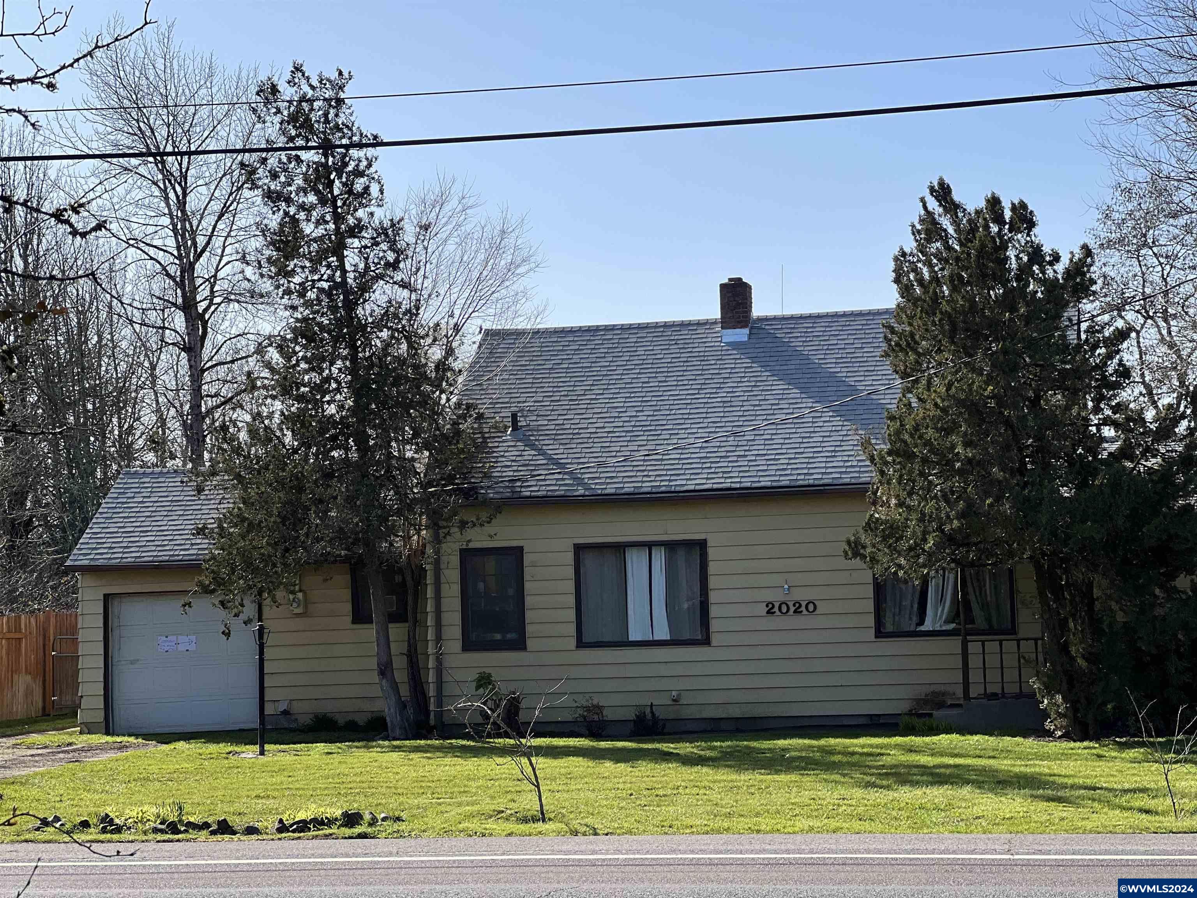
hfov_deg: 25.3
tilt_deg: +3.1
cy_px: 449
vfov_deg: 19.1
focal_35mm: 77
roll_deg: +1.4
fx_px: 2663
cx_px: 598
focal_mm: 9
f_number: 2.8
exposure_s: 1/717
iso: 32
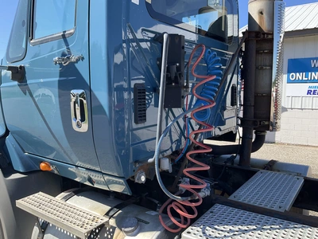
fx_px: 266
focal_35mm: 29
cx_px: 159
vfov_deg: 48.2
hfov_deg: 61.7
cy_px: 120
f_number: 1.8
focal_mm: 3
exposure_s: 1/599
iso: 25
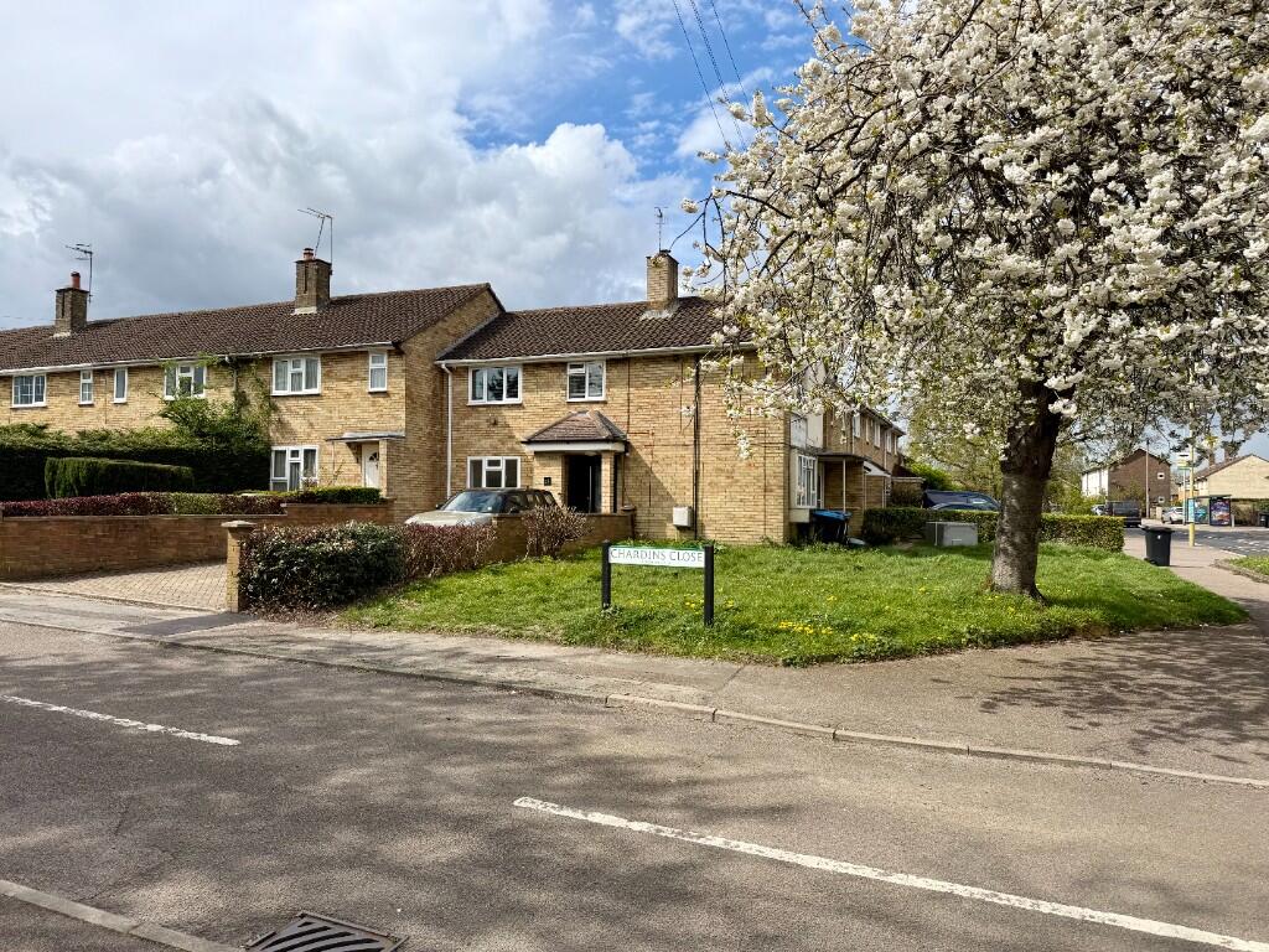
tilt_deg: +1.1
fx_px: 880
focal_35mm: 24
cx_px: 634
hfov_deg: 71.6
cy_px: 476
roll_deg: -0.7
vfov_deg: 56.8
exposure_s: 1/4673
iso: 80
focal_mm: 6.76
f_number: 1.78
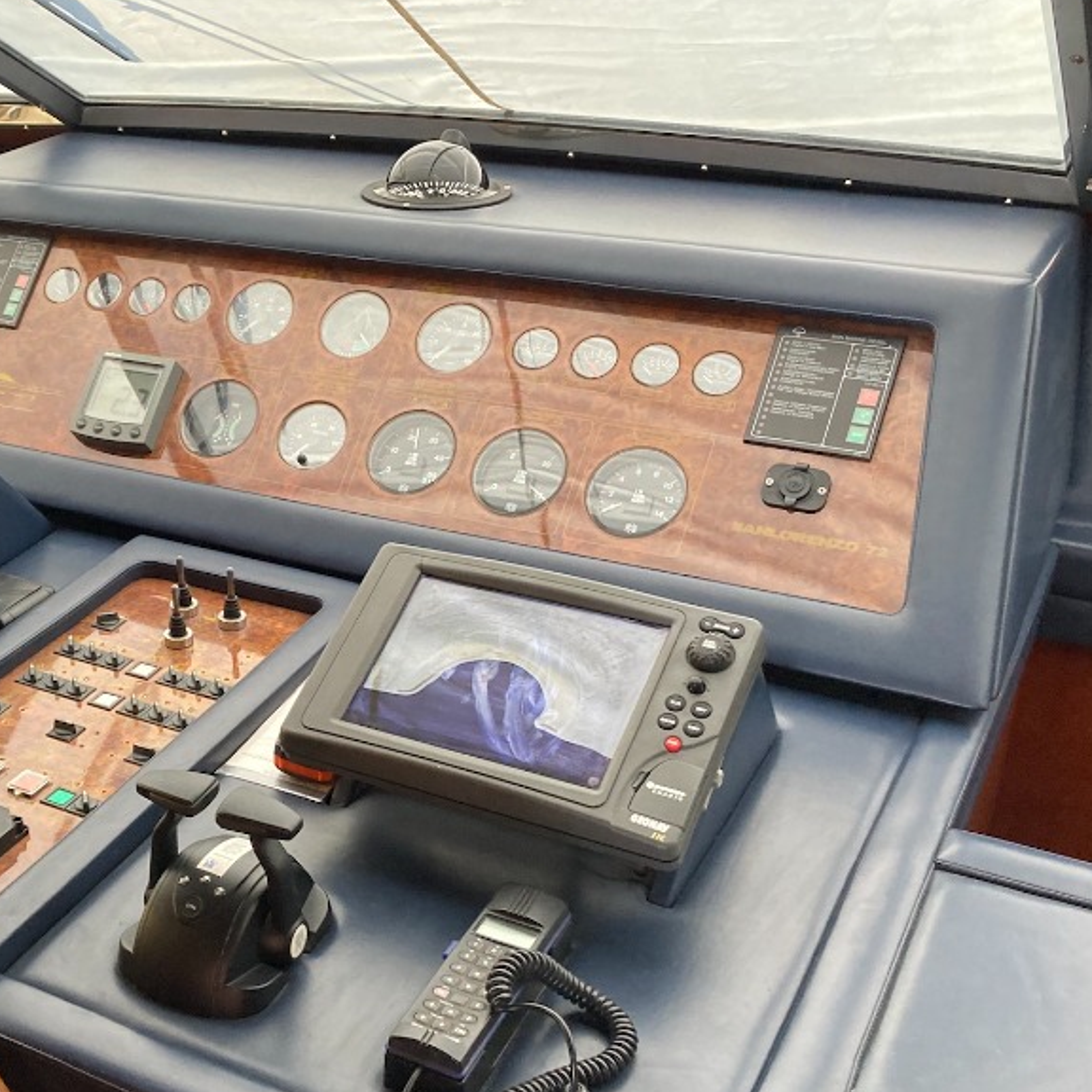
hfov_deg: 36.8
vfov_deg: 38.1
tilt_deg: -30.5
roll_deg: +3.6
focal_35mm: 44
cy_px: 673
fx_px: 1570
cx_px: 199
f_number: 1.8
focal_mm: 3.99
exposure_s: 1/60
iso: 200
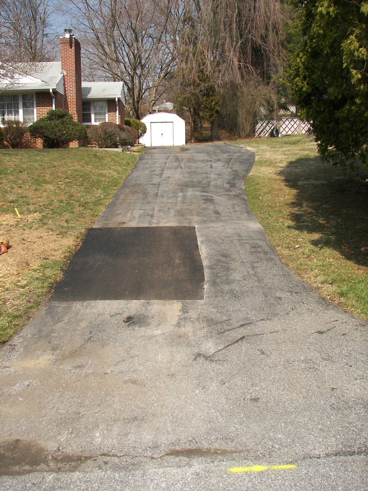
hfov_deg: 39.7
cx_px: 184
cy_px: 246
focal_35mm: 36
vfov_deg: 51.4
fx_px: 510
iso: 50
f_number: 4
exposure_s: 1/500
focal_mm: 6
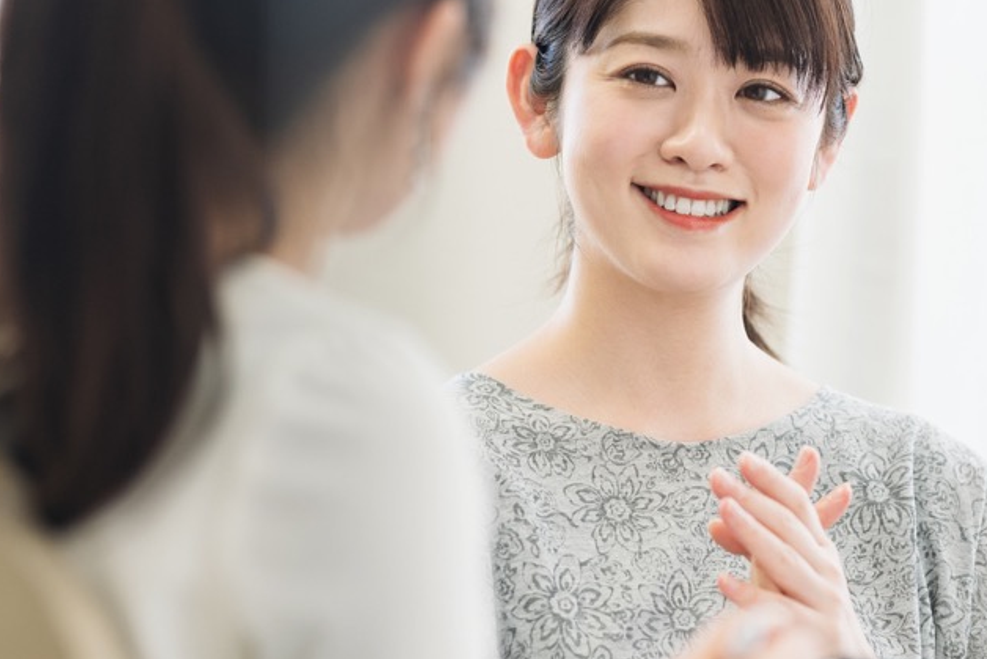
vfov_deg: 6.4
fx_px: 5868
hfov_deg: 9.6
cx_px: 531
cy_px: 583
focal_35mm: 214
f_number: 2
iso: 320
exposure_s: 1/200
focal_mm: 105
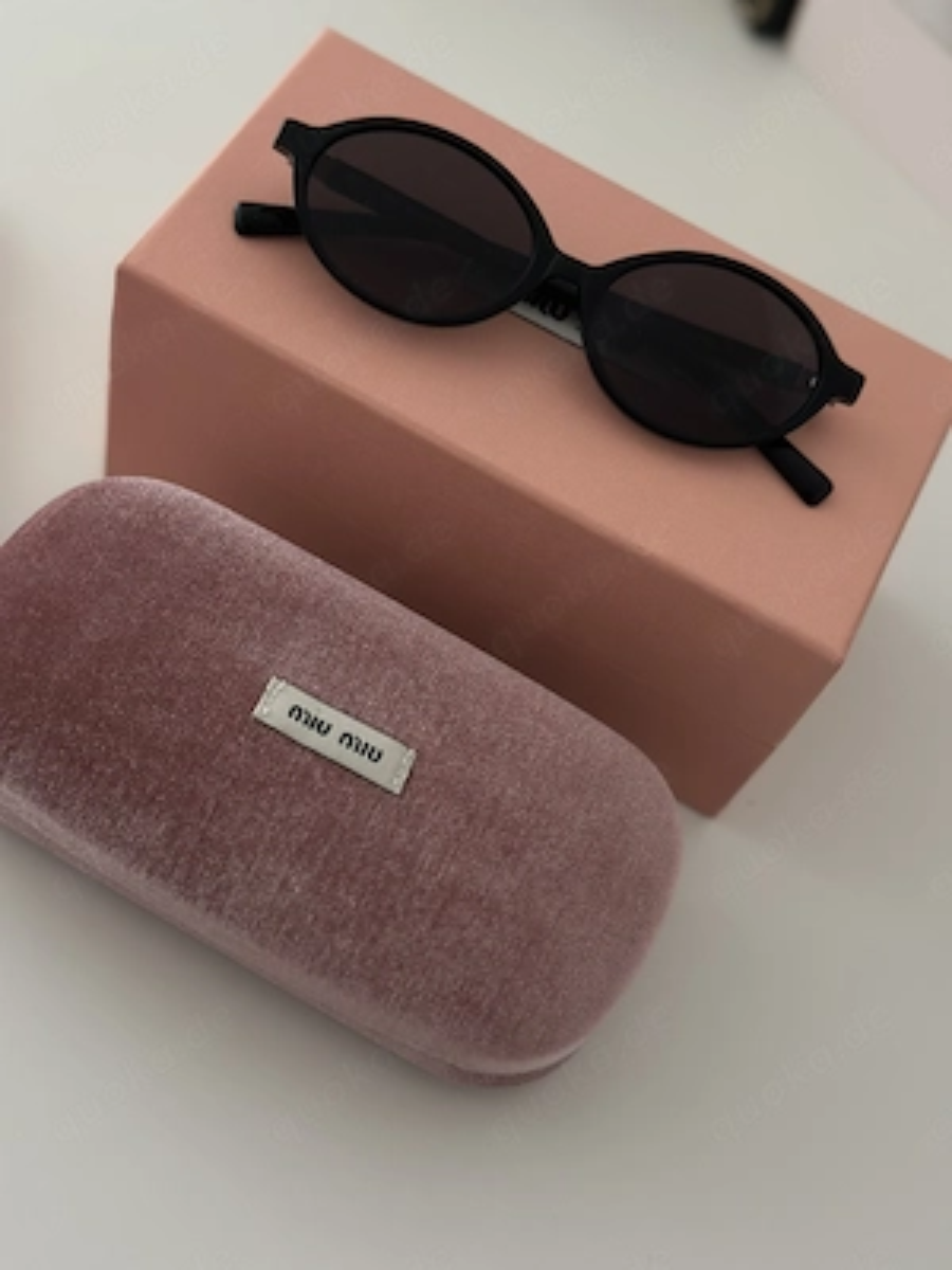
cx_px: 476
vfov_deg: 39.7
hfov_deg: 30.3
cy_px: 635
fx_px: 1760
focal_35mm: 48
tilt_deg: -58.0
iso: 400
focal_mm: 6.86
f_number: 1.78
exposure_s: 1/42
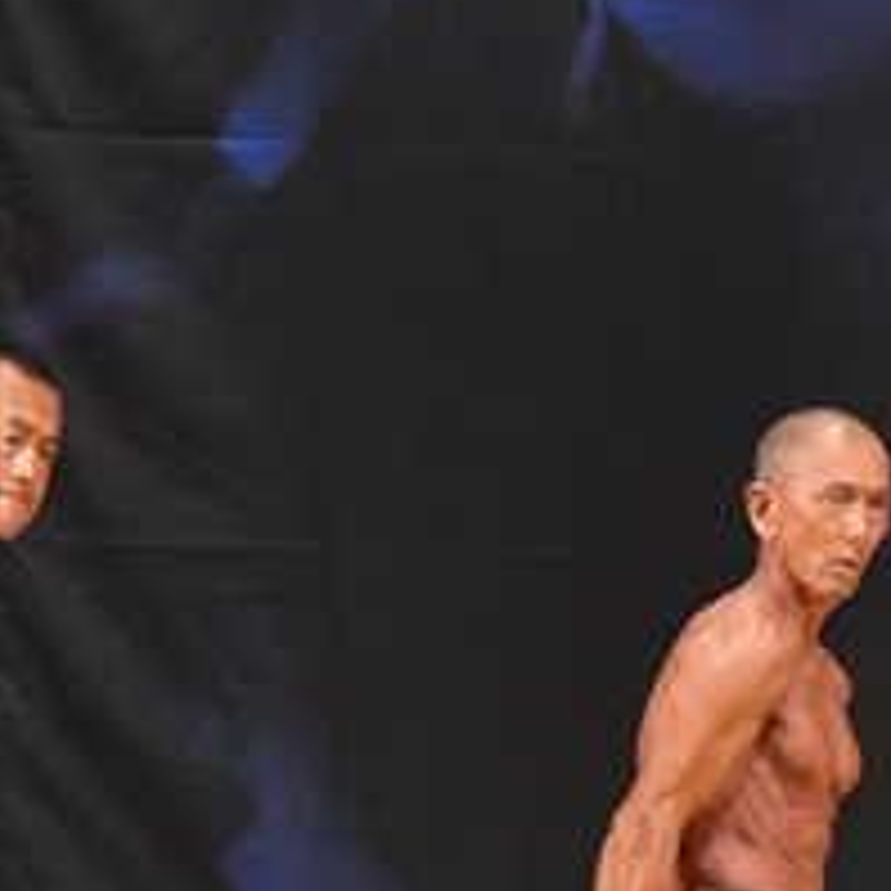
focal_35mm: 607
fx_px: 17676
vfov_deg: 2.9
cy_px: 837
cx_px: 1739
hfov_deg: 2.9
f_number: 5.6
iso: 5600
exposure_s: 1/400
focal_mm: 122
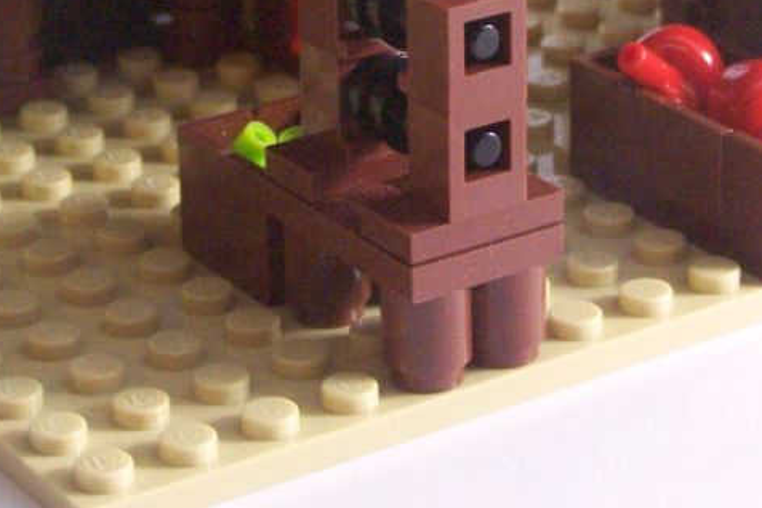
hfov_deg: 13.7
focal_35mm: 150
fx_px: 3174
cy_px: -5
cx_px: 515
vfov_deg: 9.1
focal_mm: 11.1
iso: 400
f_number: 4
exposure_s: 1/60
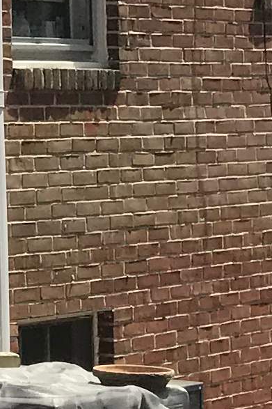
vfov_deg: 10.1
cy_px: -125
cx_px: -529
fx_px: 2268
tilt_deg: +4.3
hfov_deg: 6.3
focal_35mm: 200
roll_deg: +0.5
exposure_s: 1/2128
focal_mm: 3.99
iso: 20
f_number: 1.8
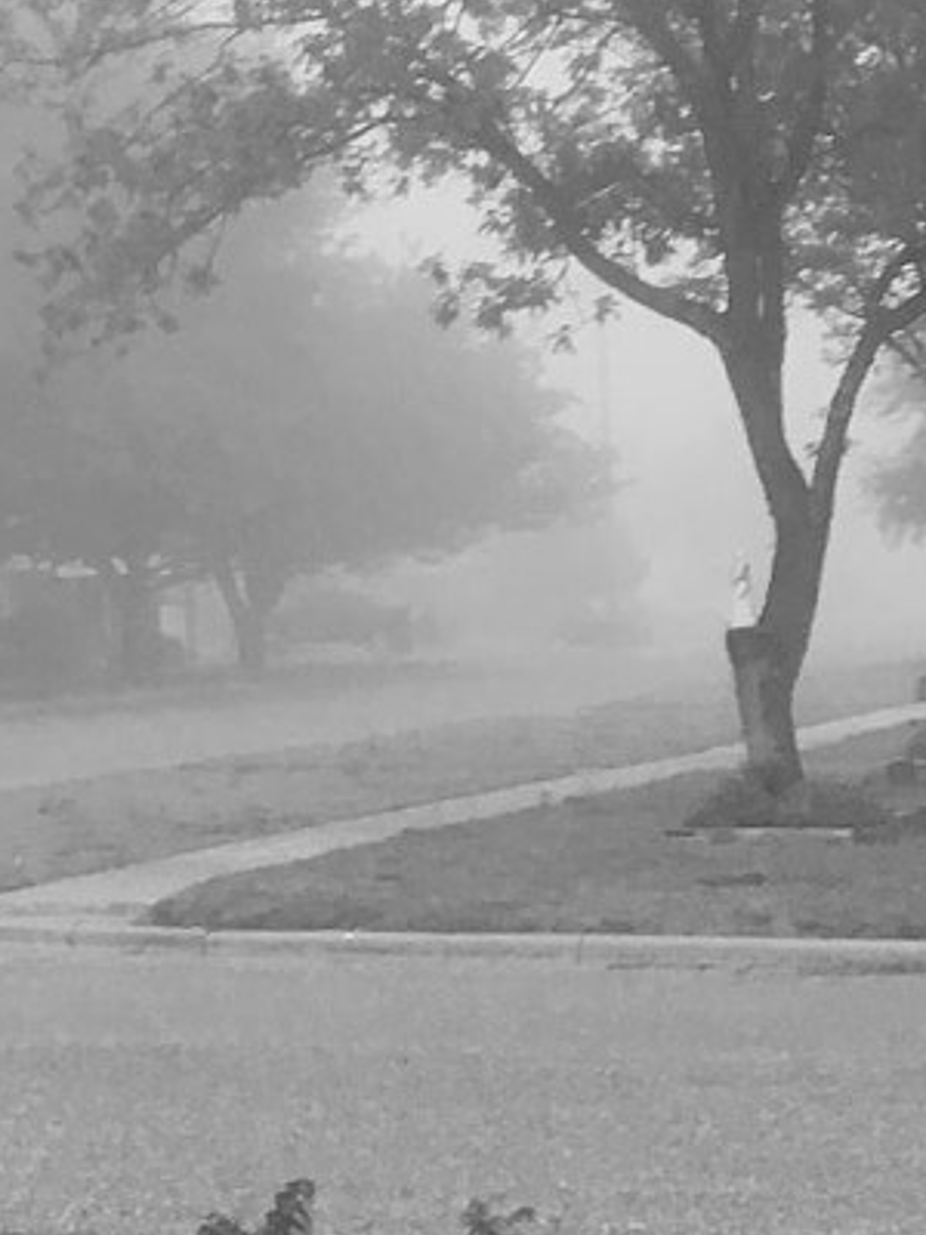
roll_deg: +1.9
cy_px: 750
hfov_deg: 12.4
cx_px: -210
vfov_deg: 17.0
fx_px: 4137
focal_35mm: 116
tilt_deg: -1.5
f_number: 2.2
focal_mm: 4.15
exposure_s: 1/30
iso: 80
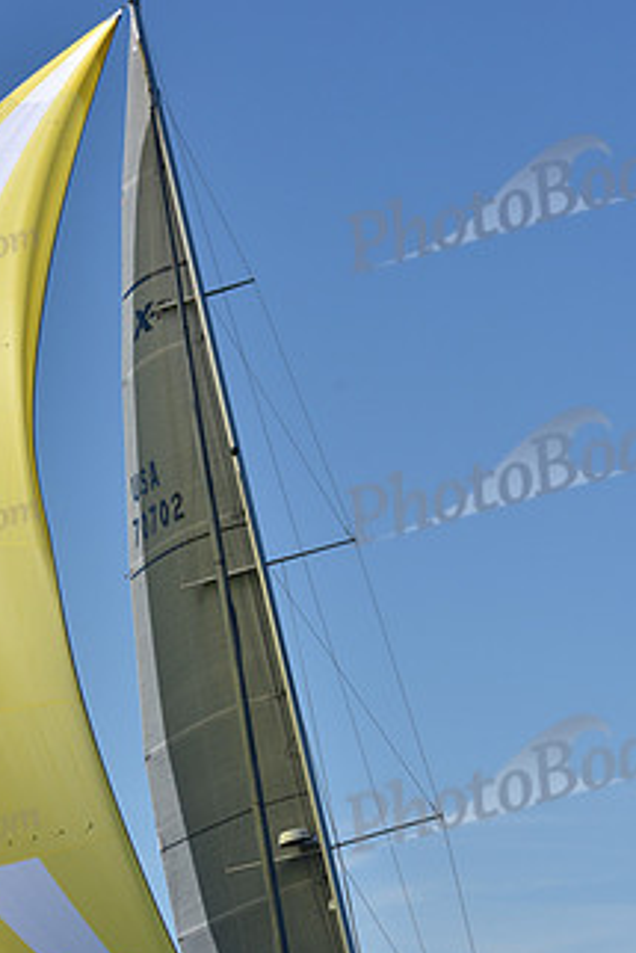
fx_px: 4288
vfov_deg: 12.7
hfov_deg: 8.5
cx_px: 194
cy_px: 666
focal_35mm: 162
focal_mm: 90
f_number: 9
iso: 250
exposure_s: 1/1250
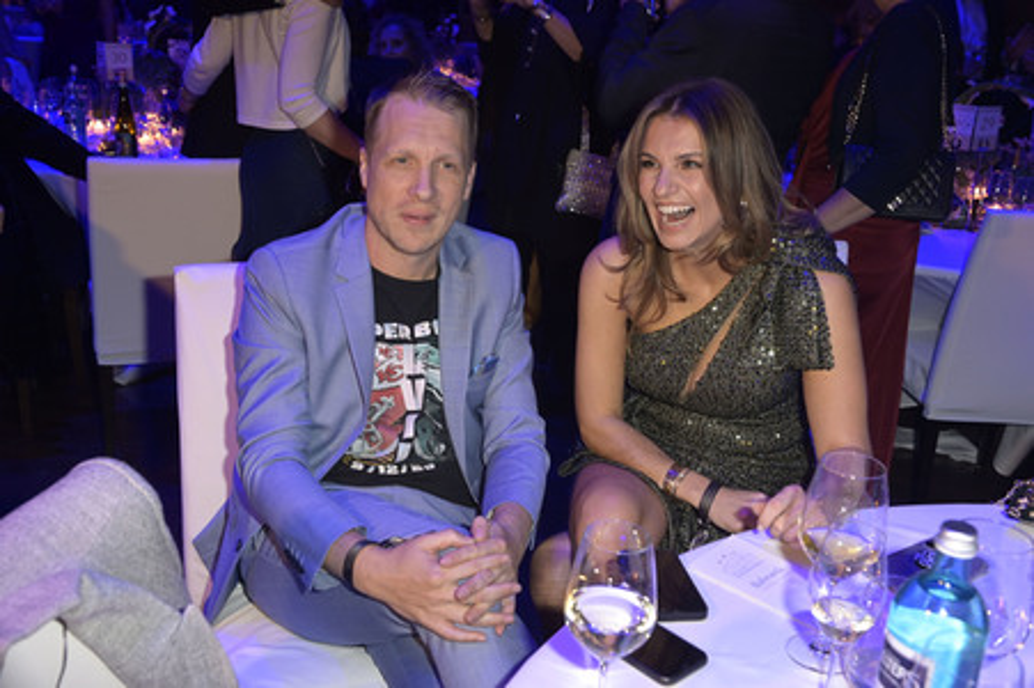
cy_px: 344
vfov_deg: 36.8
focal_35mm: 36
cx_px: 517
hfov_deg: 53.2
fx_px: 1033
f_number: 5.6
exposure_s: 1/60
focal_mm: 36
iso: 2500
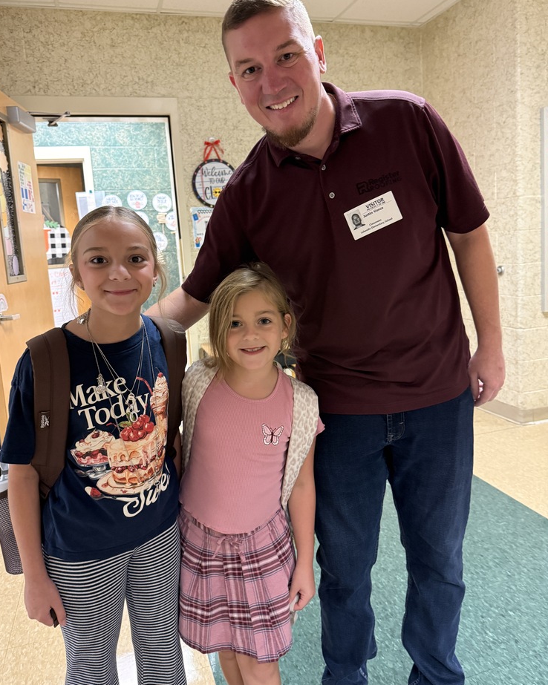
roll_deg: +2.8
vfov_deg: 65.9
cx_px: 265
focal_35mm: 26
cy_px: 308
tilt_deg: -6.9
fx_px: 527
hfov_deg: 54.9
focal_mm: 6.76
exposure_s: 1/60
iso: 640
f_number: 1.78
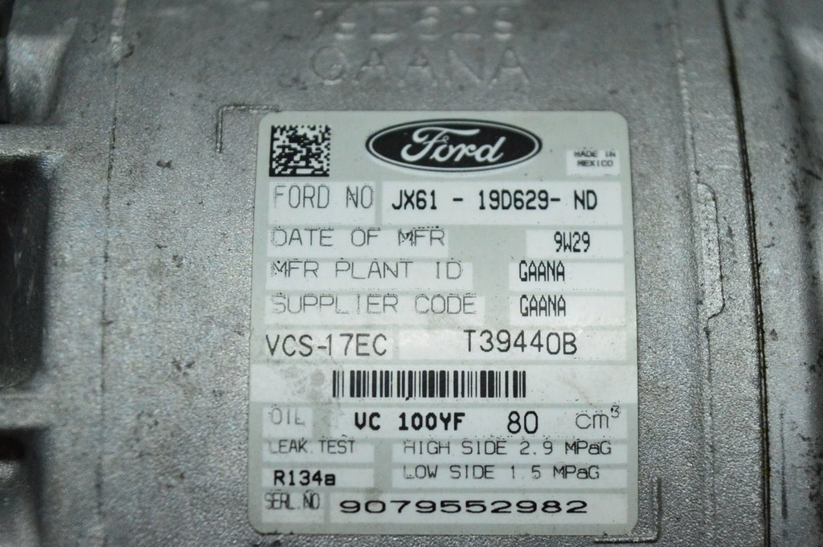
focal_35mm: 82
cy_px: 274
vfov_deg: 16.5
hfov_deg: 24.6
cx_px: 412
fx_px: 1884
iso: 6400
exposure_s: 1/640
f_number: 6.3
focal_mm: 55
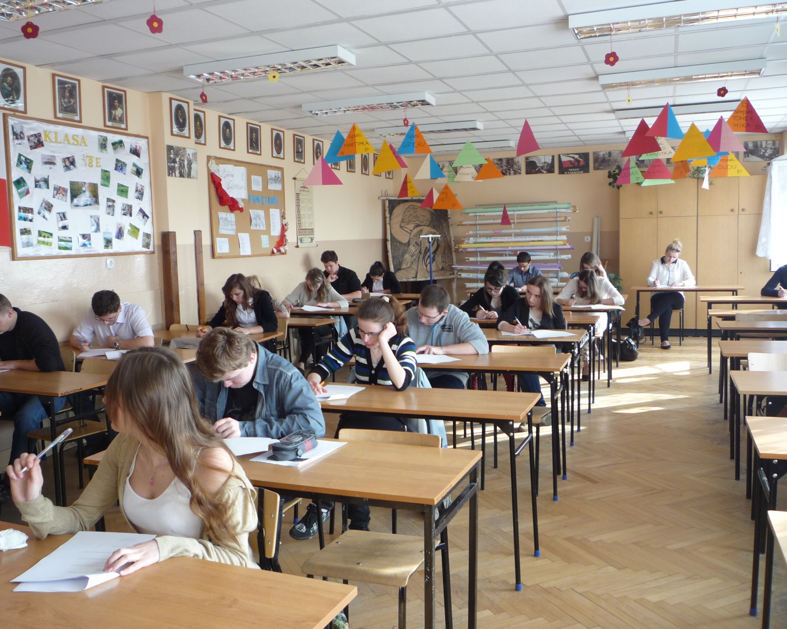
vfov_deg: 45.8
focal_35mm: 32
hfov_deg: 55.6
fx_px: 745
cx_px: 359
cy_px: 312
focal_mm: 5.2
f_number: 3.3
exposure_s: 1/30
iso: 125
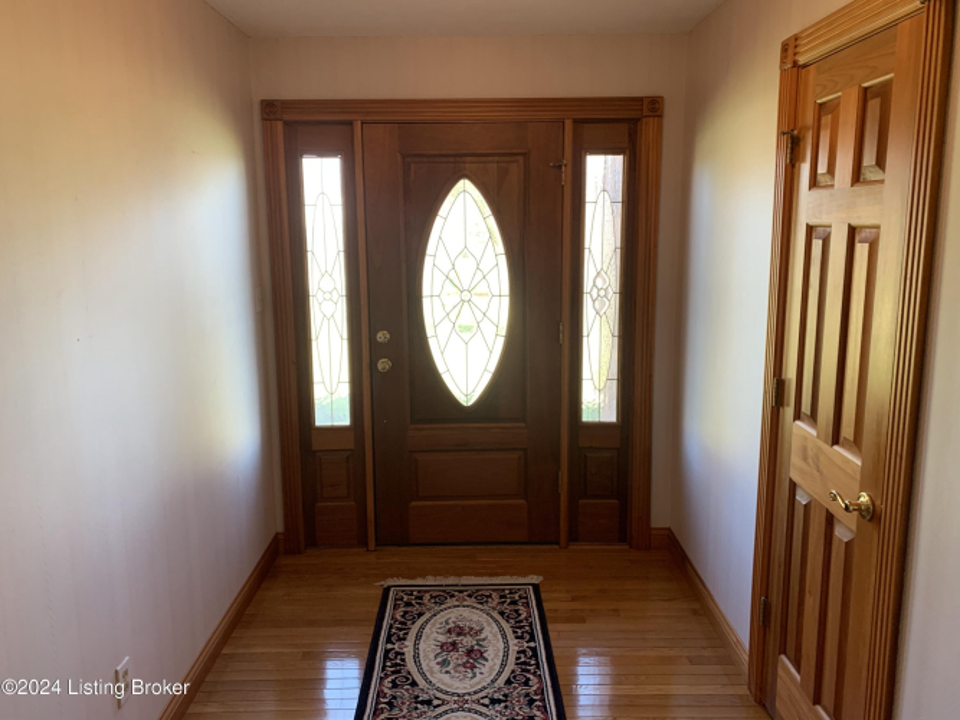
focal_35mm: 26
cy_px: 360
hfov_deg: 67.3
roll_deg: +0.9
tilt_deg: -8.8
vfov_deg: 53.0
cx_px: 480
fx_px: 721
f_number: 1.8
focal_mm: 4.25
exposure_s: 1/60
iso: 100
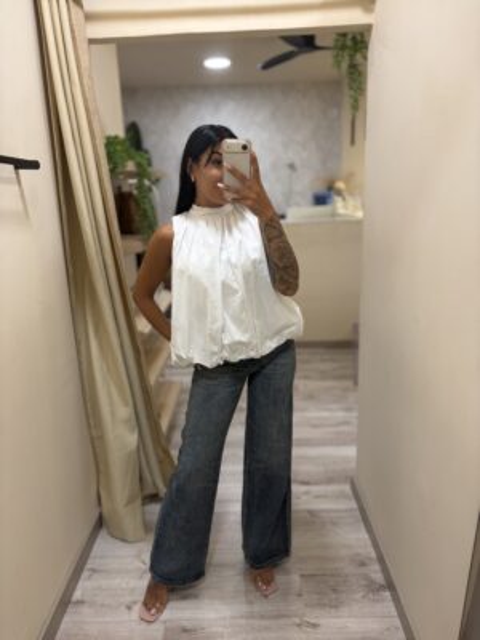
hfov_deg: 53.1
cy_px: 320
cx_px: 240
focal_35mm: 26
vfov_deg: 67.3
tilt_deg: -24.2
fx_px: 481
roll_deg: +2.3
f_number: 1.6
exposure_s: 1/100
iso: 125
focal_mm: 5.96
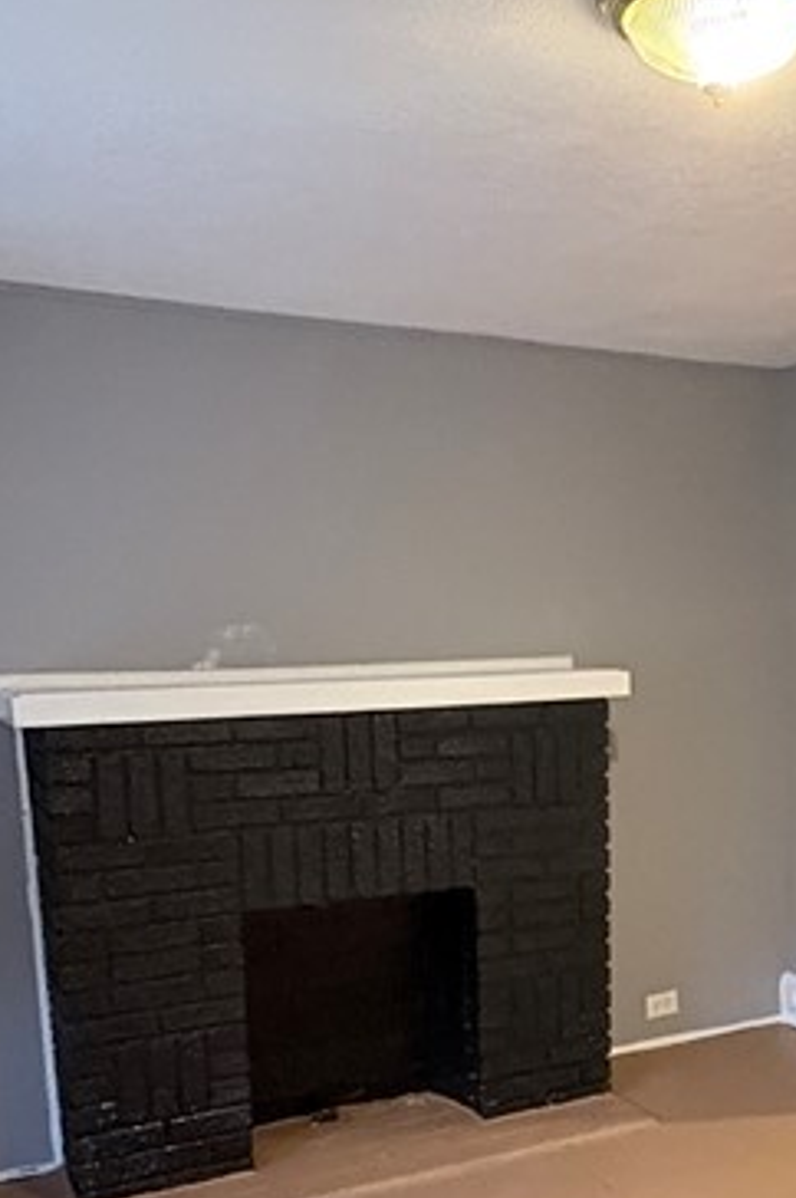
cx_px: 671
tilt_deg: -8.0
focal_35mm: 41
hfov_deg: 31.5
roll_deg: +1.7
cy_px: 820
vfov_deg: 46.5
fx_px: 1362
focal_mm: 2.22
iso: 1000
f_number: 2.2
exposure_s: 1/40
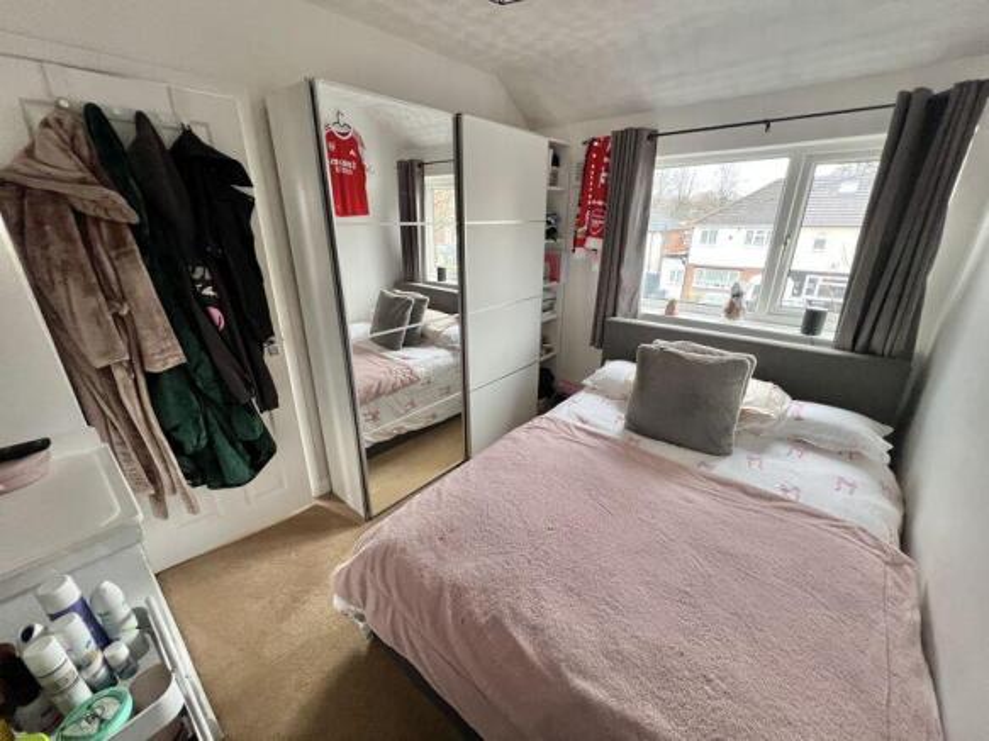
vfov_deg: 89.9
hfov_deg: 106.2
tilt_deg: -20.8
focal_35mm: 13
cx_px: 494
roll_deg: +0.9
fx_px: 371
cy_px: 370
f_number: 1.8
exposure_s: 1/71
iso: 250
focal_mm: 1.57
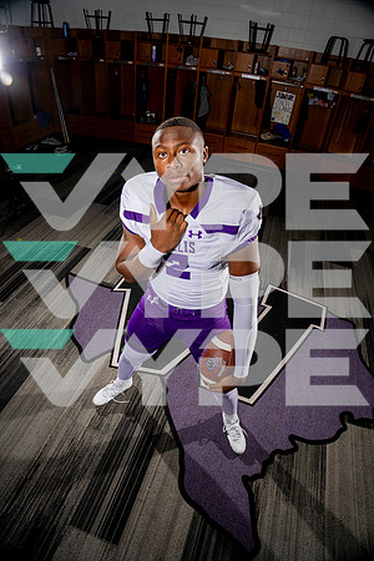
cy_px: 280
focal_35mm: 20
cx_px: 187
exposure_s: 1/250
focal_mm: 20
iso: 100
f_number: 5.6
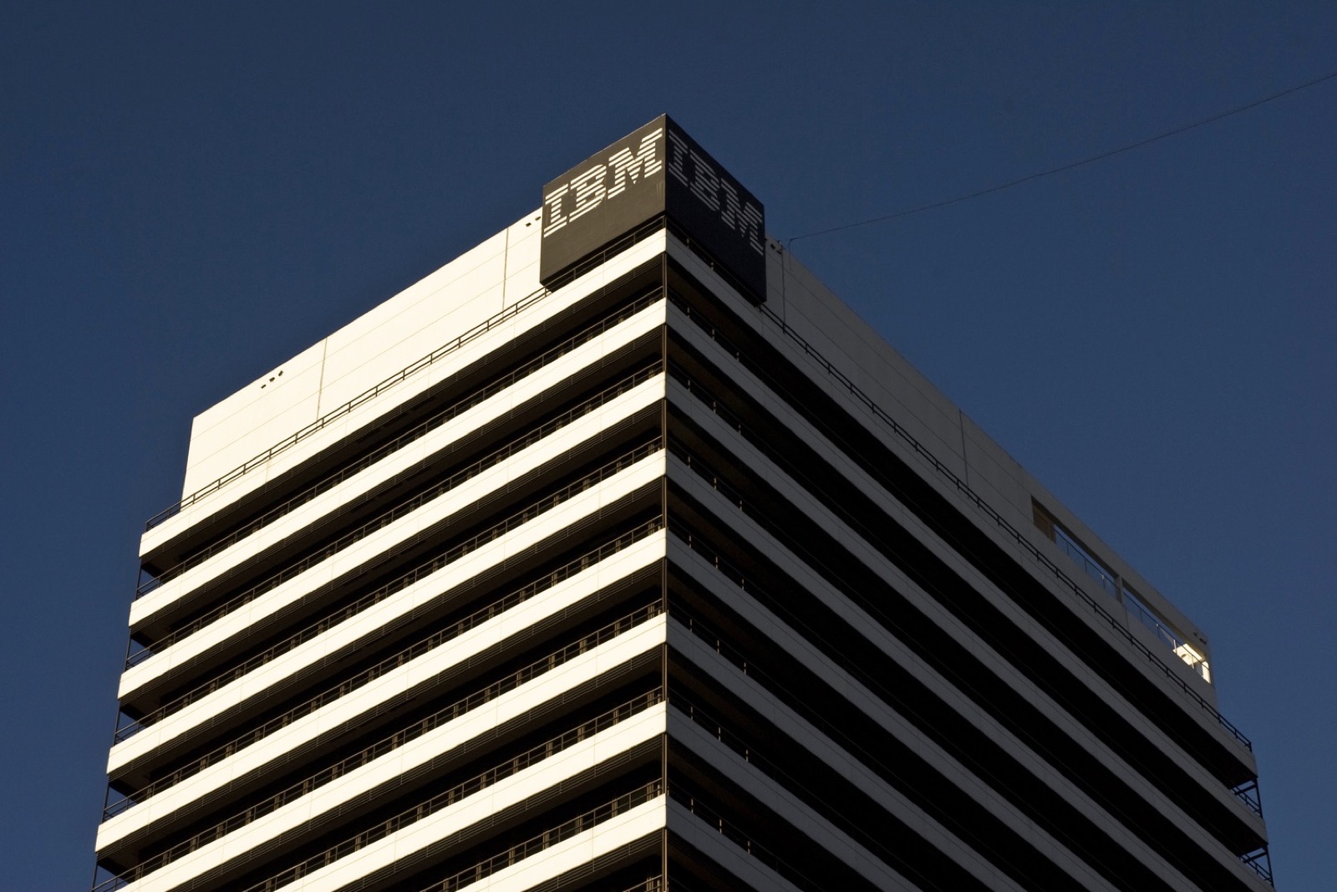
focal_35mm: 75
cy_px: 446
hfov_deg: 27.0
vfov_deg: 18.2
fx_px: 2785
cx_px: 668
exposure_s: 1/250
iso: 100
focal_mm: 50
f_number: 11
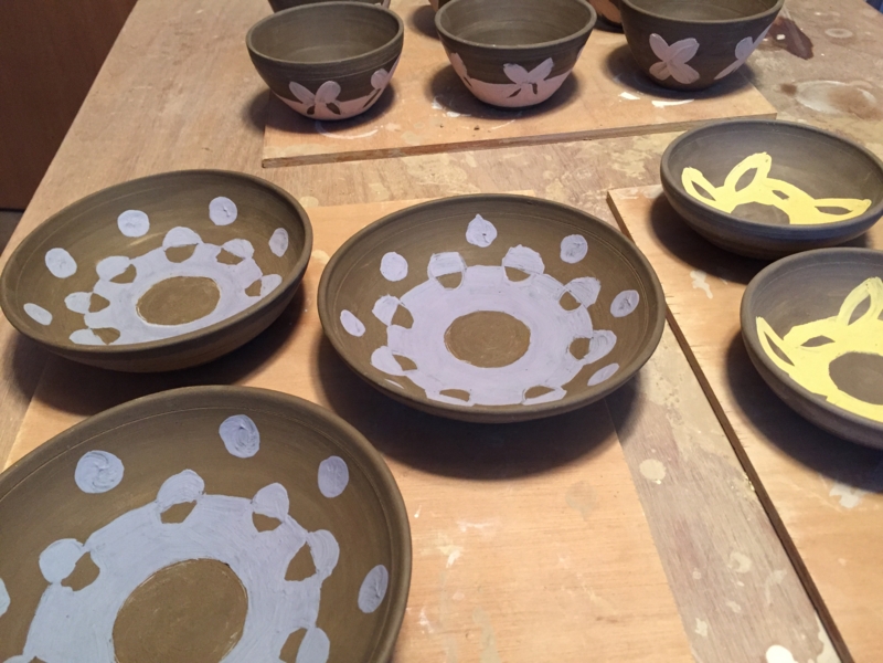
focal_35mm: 29
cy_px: 332
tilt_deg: -41.8
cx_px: 442
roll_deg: +5.0
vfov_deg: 48.2
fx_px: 740
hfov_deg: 61.7
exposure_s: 1/30
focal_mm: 4.15
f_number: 2.2
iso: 200
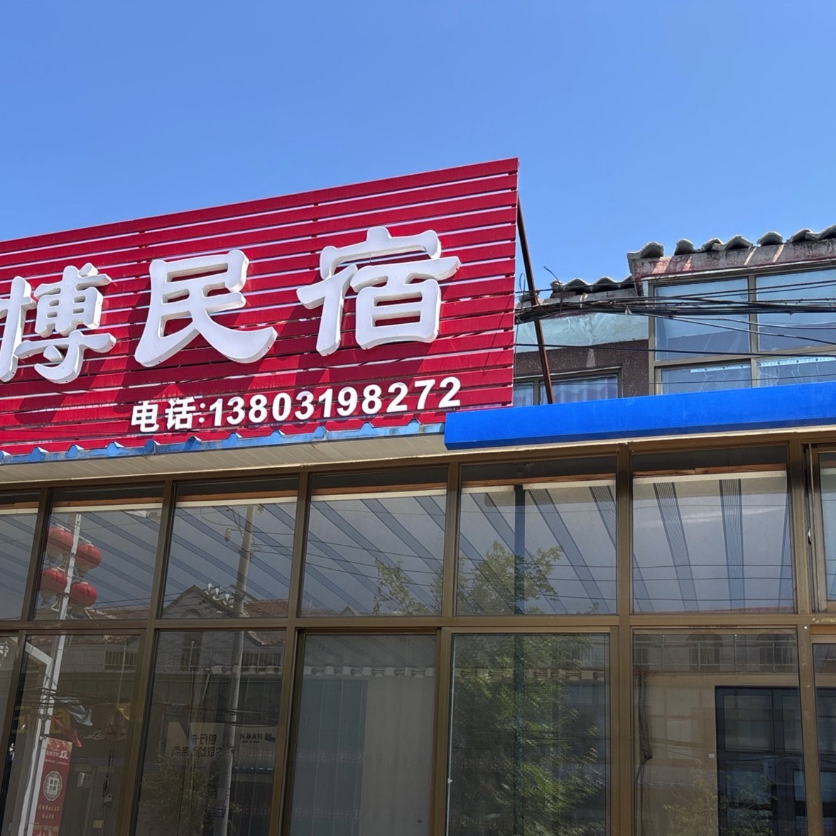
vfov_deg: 41.5
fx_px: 1093
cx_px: 314
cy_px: 536
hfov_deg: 41.6
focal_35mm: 40
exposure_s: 1/1642
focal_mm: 5.96
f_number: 1.6
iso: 50
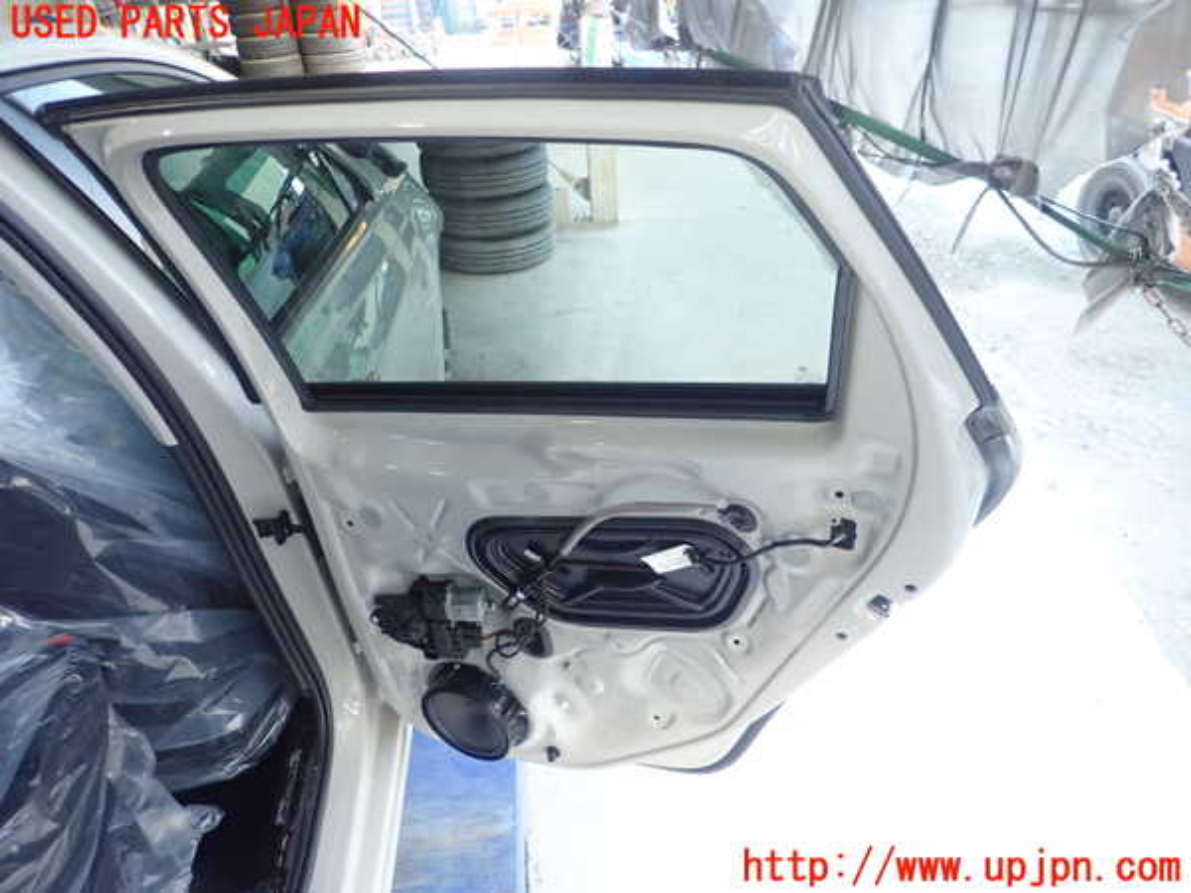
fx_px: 860
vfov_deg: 54.9
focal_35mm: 25
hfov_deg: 69.4
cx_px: 596
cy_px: 446
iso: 500
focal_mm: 4.5
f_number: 2
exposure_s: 1/30
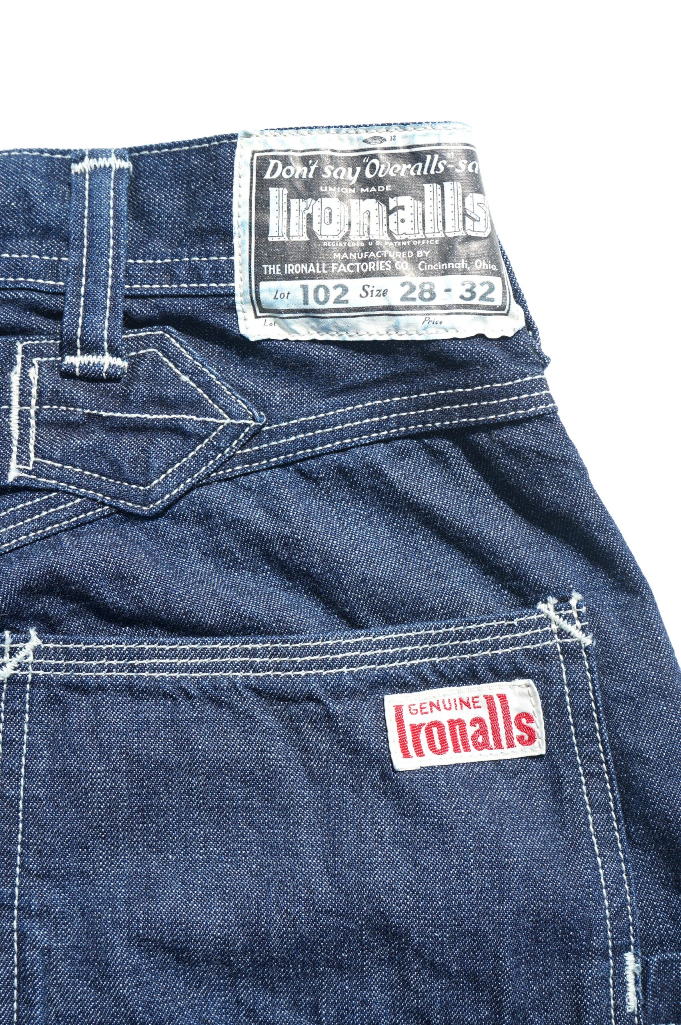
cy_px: 512
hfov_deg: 27.5
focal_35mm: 49
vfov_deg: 40.4
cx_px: 340
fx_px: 1393
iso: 100
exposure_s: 1/160
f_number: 9
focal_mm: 49
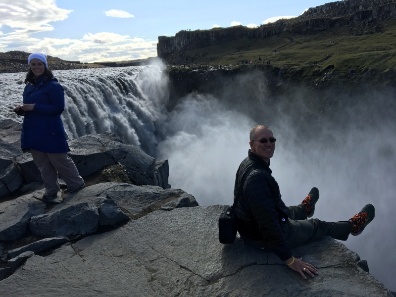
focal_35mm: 29
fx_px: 332
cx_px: 198
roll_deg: +3.0
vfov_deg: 48.2
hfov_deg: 61.7
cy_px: 148
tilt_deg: -15.3
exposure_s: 1/1326
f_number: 2.2
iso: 25
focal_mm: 4.15
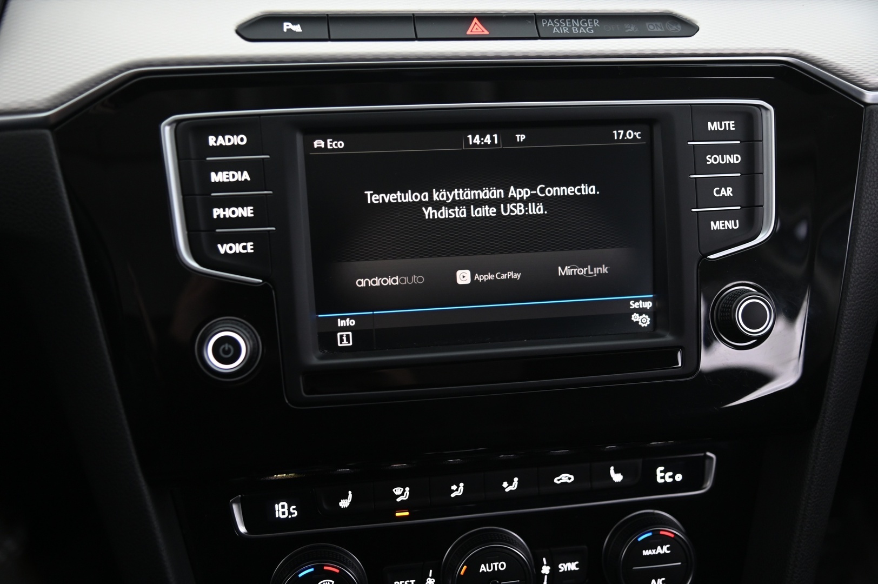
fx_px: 1072
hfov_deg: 44.5
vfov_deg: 30.5
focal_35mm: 44
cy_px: 292
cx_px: 439
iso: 2000
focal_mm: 44
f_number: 4
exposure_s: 1/20
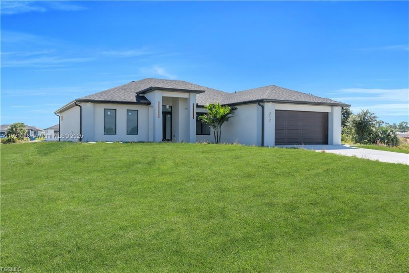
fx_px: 341
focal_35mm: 30
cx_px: 204
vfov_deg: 43.6
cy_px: 136
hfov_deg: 61.9
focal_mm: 20
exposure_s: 1/320
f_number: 8
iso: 100
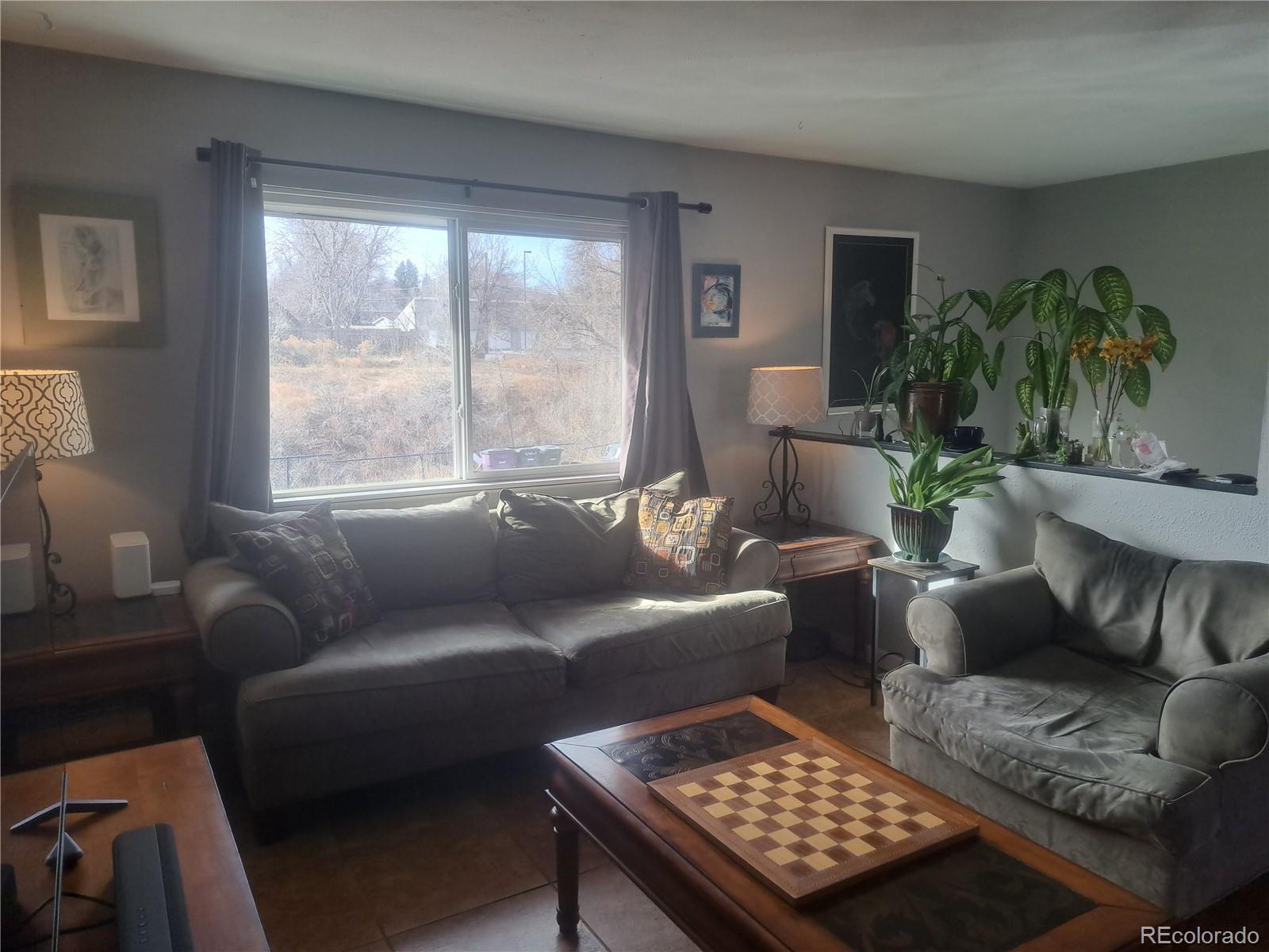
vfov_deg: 56.8
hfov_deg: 71.6
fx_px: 880
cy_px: 476
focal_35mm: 24
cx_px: 634
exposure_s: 1/120
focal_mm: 5.23
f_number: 1.8
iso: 50
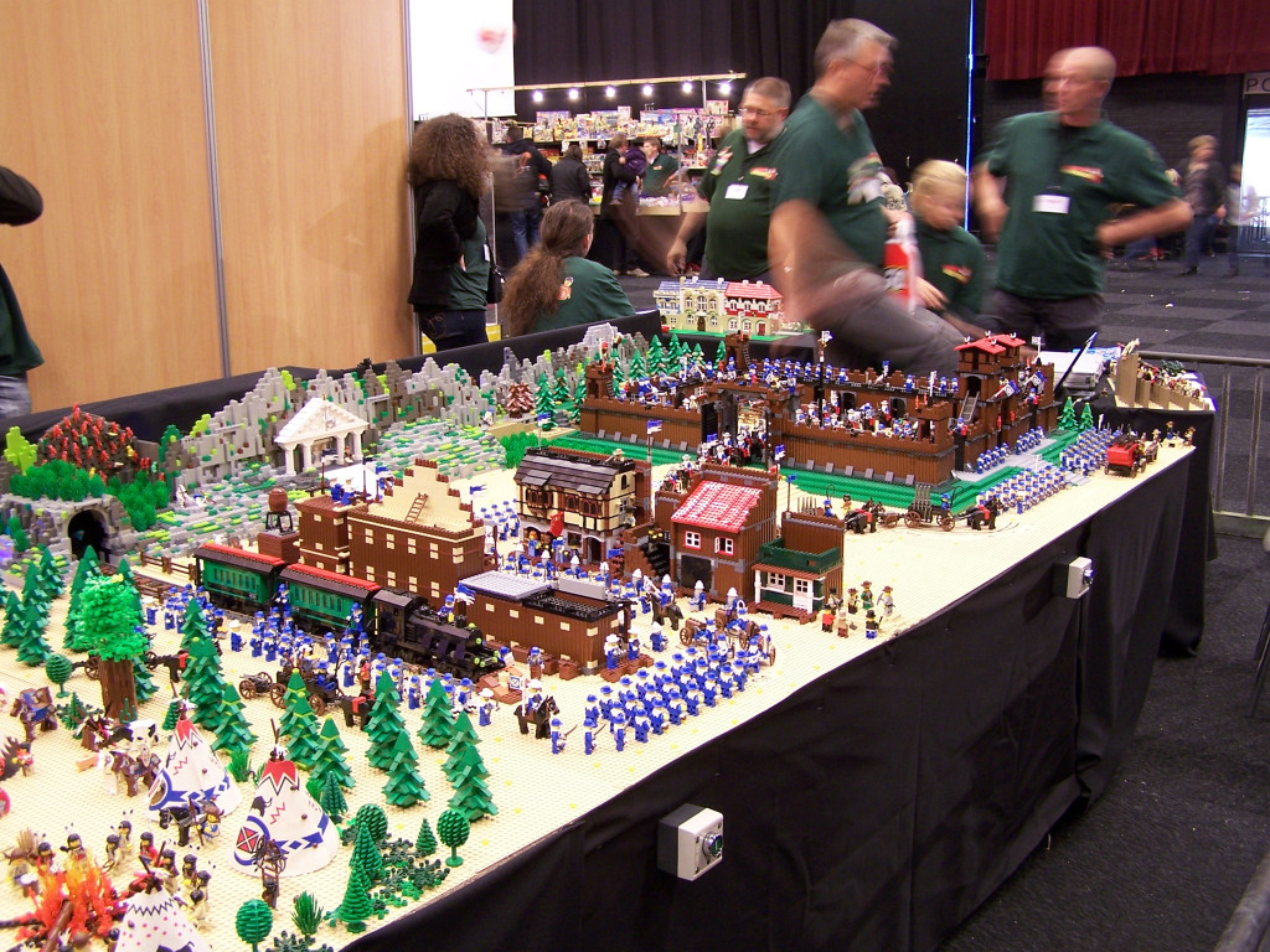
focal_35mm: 38
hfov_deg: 49.0
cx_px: 635
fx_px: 1394
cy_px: 476
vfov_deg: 37.7
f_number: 2.8
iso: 80
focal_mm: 6.3
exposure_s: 1/2
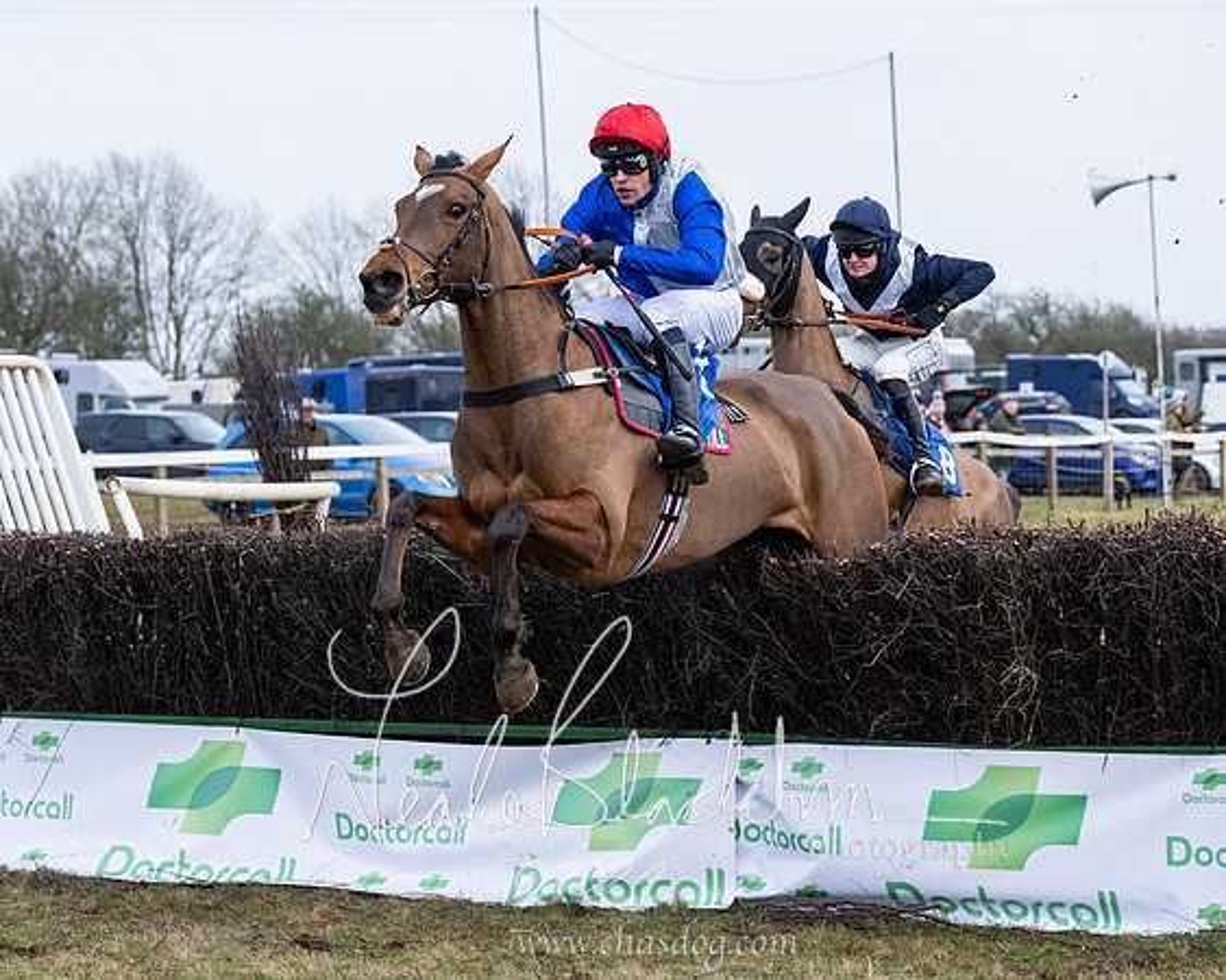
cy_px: 501
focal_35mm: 138
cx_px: 570
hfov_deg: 13.9
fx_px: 5017
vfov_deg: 11.2
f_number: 4
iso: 800
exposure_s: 1/1250
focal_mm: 70
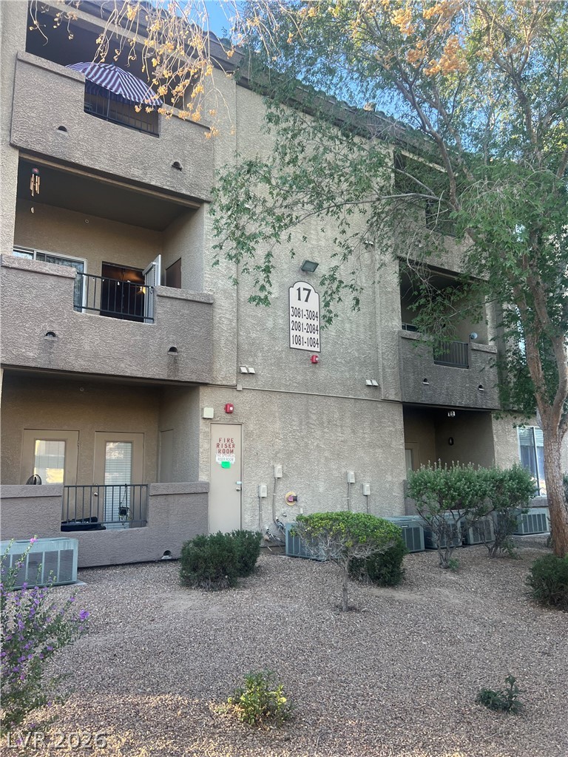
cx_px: 284
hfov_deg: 53.1
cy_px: 378
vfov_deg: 67.3
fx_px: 569
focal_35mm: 26
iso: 40
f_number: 1.5
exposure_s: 1/183
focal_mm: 5.7
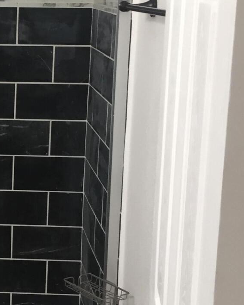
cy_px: 131
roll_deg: +0.0
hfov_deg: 17.9
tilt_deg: -9.8
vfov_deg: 23.8
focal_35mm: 80
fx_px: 722
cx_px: -74
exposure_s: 1/30
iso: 64
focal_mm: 4.15
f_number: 2.2
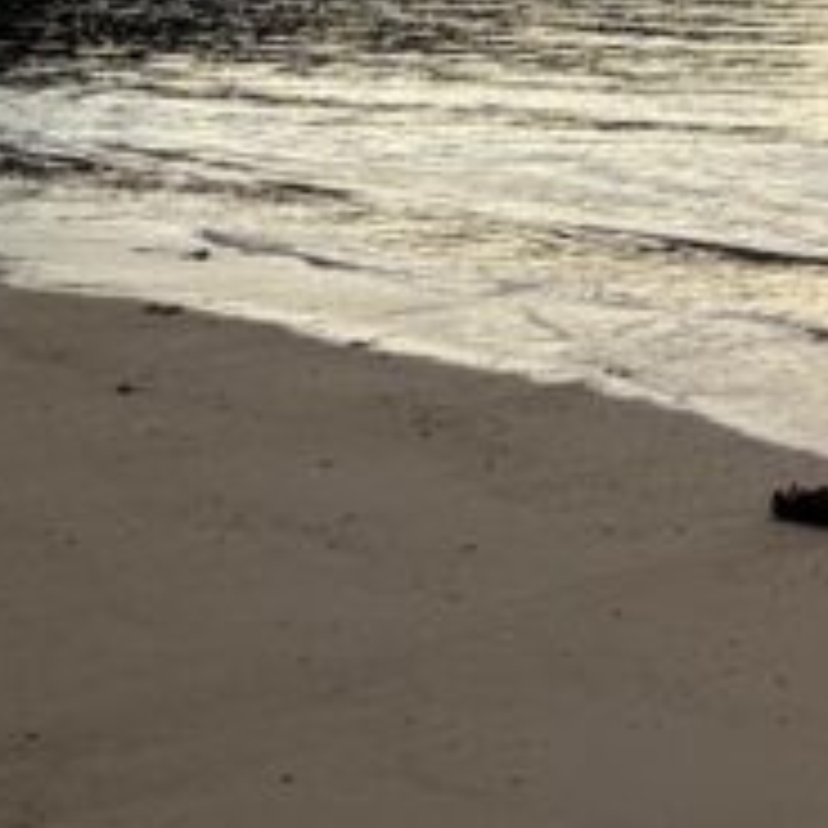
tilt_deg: -1.3
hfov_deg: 17.3
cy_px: -99
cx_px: 1701
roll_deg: +0.0
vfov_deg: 23.4
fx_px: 1867
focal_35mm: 69
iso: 80
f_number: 2.2
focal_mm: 2.22
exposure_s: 1/121
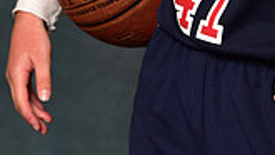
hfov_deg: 4.3
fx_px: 3619
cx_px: 261
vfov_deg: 2.4
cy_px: -182
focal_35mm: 496
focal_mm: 135
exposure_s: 1/200
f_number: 4.5
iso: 200
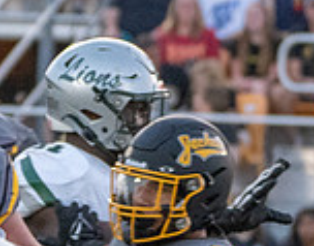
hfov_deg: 1.9
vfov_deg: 1.5
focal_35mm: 1013
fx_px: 9336
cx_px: 212
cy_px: 421
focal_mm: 166
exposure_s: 1/1000
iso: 4000
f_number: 5.6
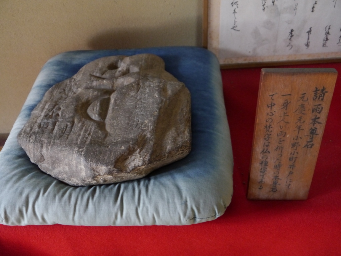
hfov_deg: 49.0
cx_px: 170
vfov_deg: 37.7
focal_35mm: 38
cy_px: 128
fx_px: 374
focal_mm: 19
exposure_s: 1/60
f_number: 4.1
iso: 1600
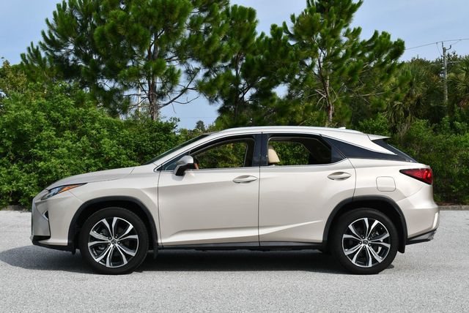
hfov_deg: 41.1
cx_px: 234
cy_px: 156
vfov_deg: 28.1
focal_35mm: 48
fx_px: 626
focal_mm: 24
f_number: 9
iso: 100
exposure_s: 1/320
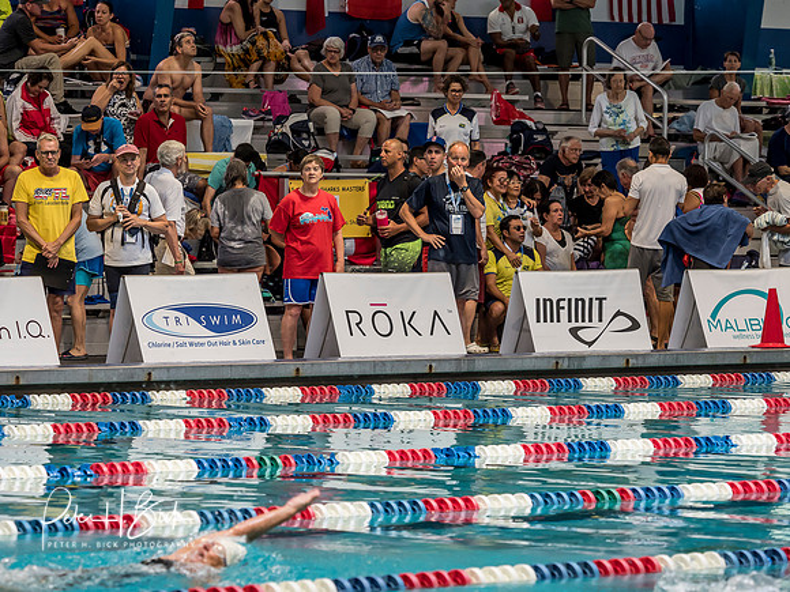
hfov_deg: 10.4
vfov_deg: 7.8
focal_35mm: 190
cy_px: 296
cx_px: 395
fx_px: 4336
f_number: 3.5
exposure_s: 1/200
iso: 1000
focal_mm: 95
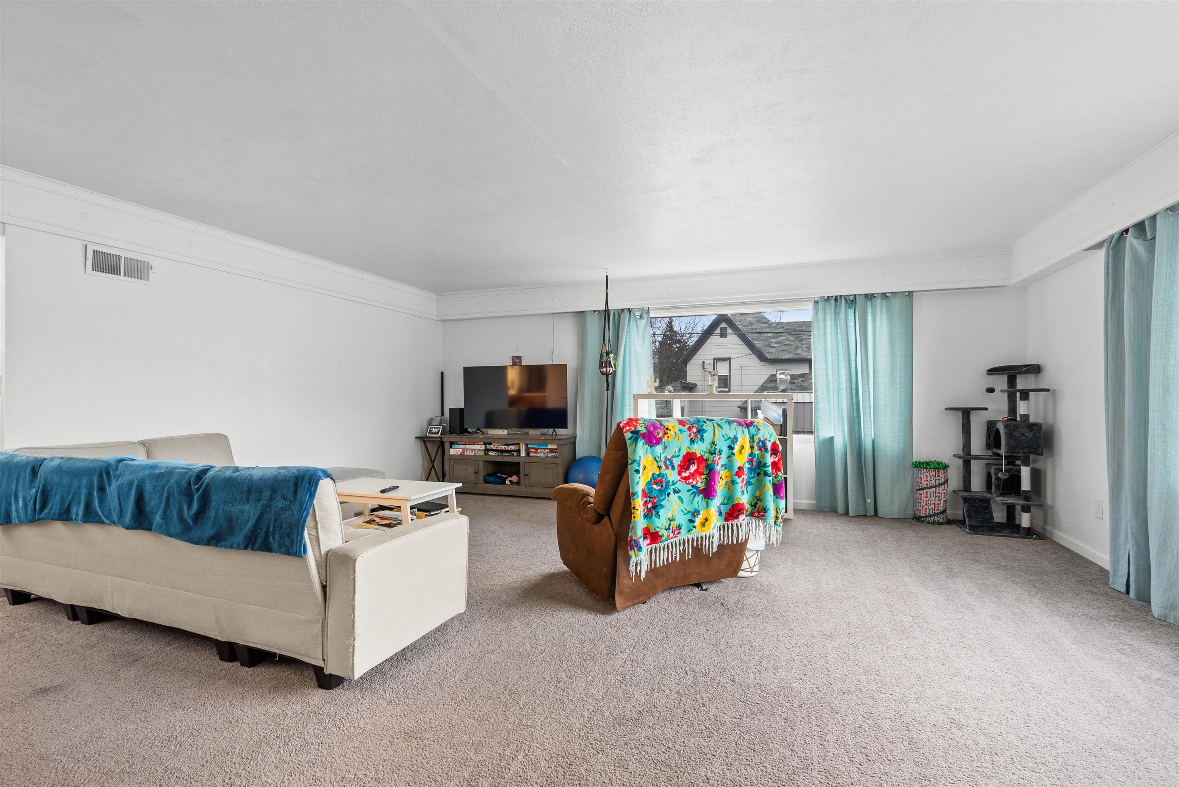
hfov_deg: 96.7
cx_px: 590
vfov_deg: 73.8
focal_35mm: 16
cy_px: 394
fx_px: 524
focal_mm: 16
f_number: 8
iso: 400
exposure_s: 1
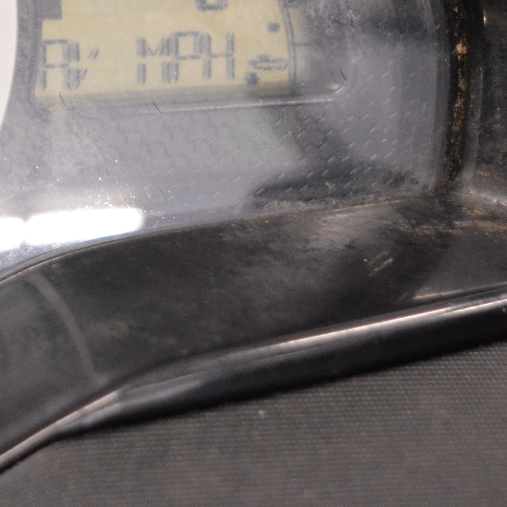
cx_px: -243
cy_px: -34
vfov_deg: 13.5
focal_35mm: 127
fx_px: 2104
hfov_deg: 13.0
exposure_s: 1/30
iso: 2000
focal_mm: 28
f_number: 4.2
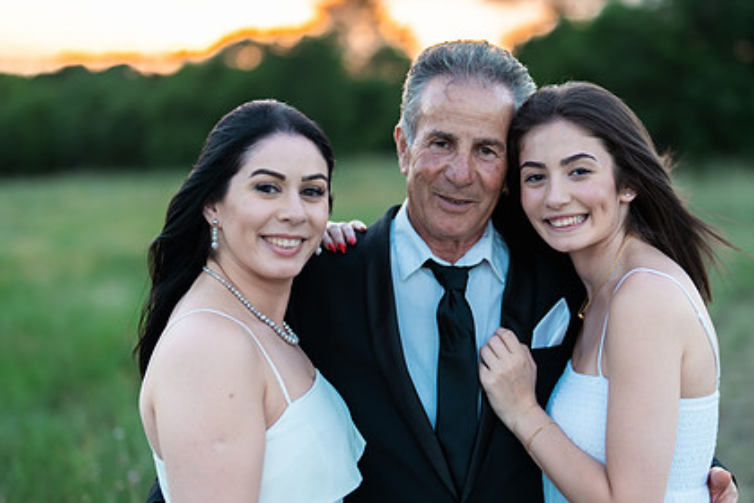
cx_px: 452
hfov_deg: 29.2
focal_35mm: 69
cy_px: 260
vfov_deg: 19.7
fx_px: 1445
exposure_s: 1/400
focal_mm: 50
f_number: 1.2
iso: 160
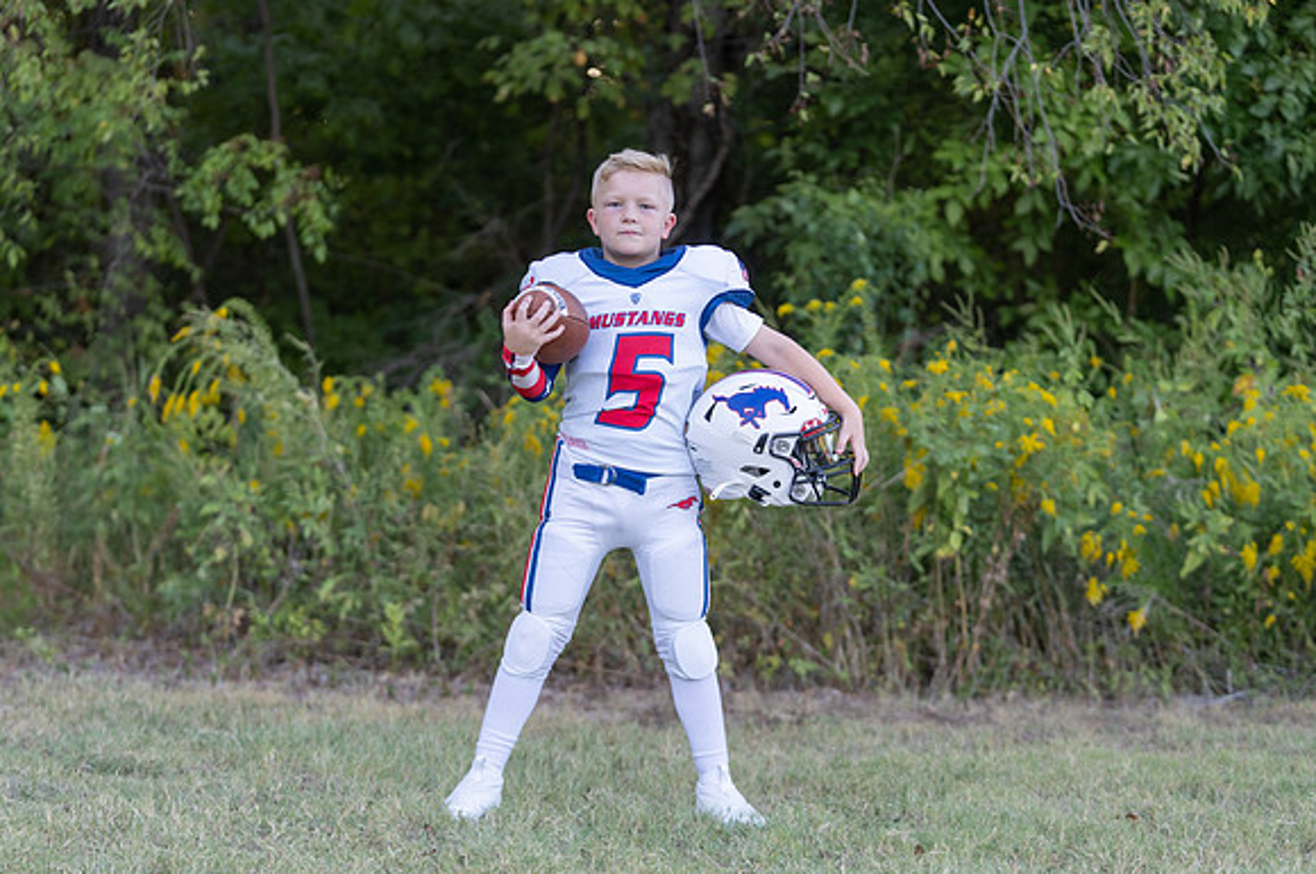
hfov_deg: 24.0
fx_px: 3091
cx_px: 616
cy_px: 405
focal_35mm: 85
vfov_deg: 16.1
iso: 250
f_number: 2.8
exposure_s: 1/320
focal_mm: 77
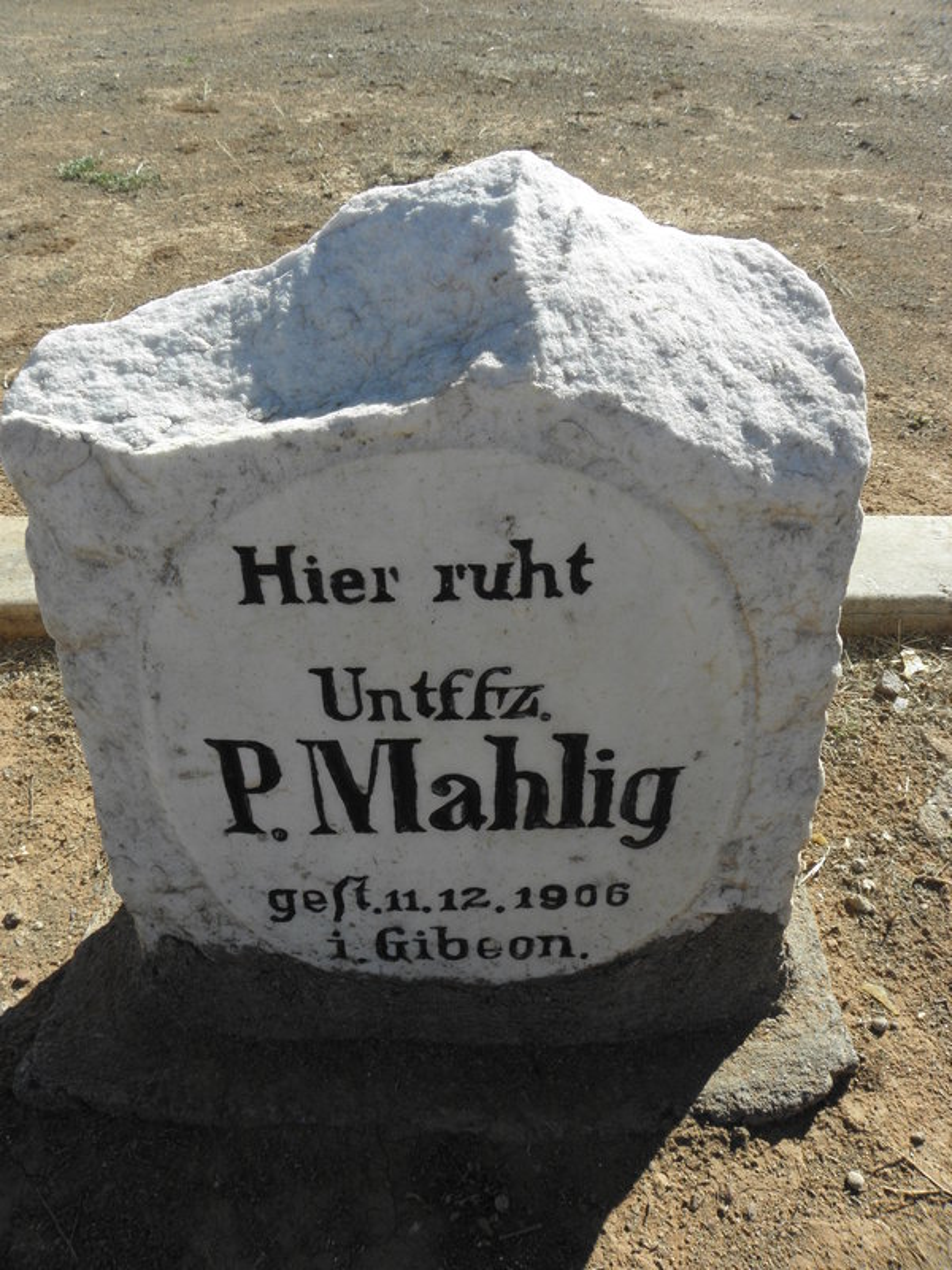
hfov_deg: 53.1
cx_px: 476
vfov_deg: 67.3
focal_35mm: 26
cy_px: 635
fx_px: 953
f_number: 5.6
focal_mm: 4.6
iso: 64
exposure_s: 1/200
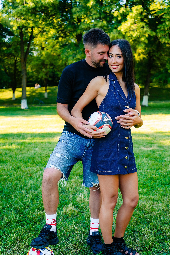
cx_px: 93
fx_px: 298
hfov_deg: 31.9
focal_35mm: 42
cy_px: 141
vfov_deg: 46.3
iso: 200
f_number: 2.8
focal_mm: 35
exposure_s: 1/250
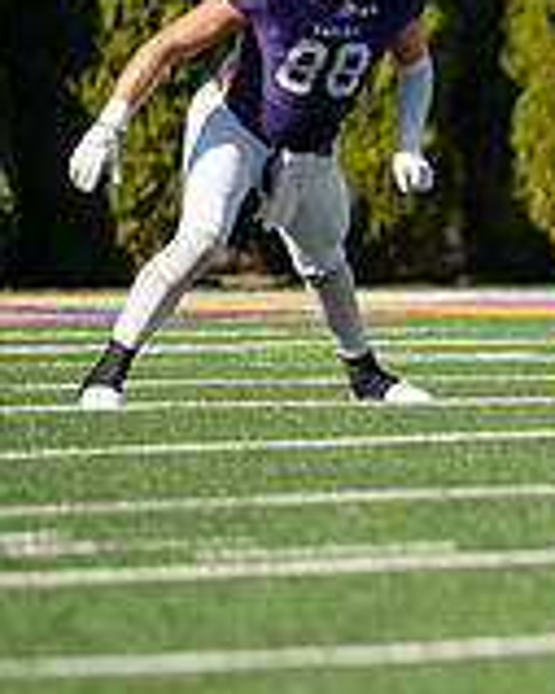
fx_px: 21169
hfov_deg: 1.5
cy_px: 89
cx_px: 1254
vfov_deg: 1.9
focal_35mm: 1030
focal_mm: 300
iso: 320
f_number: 3.2
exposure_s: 1/2000
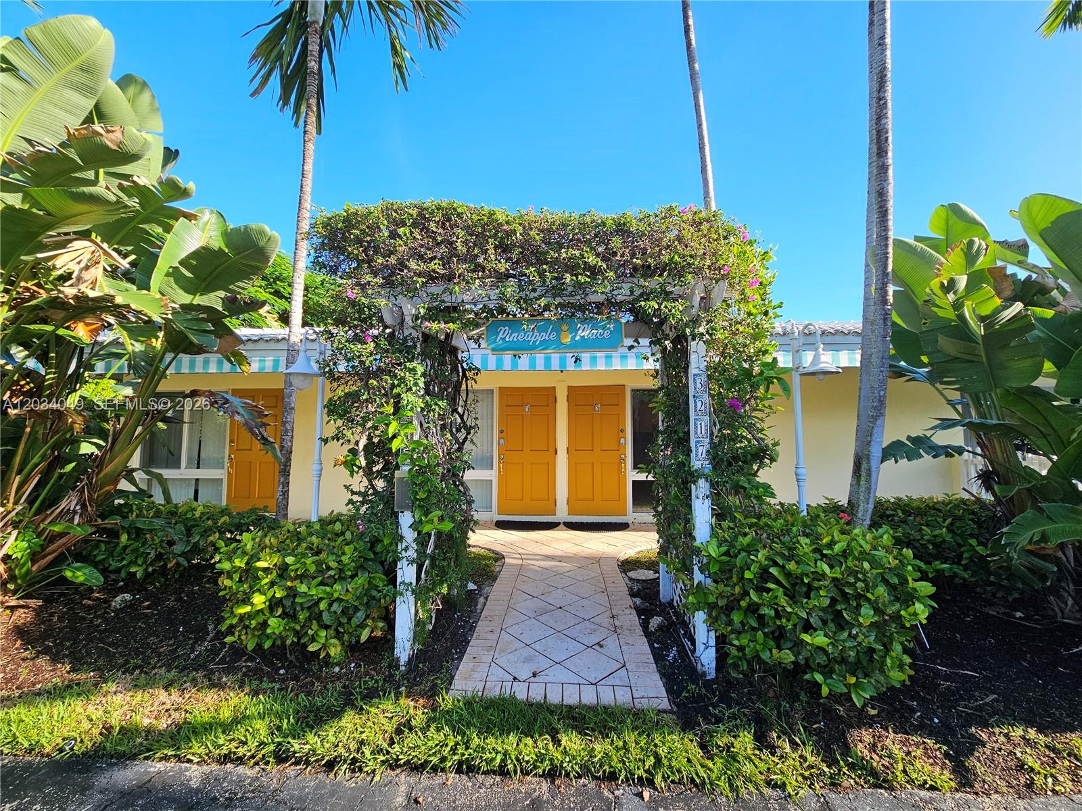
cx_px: 541
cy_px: 406
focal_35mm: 13
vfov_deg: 89.9
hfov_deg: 106.2
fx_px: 406
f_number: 2.2
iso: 50
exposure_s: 1/556
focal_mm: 2.2
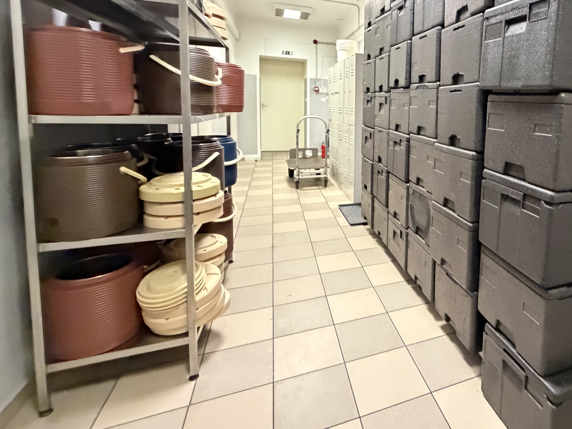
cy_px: 137
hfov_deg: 73.5
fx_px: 347
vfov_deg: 61.6
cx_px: 428
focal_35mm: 21
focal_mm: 2.22
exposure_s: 1/50
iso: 1250
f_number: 2.2
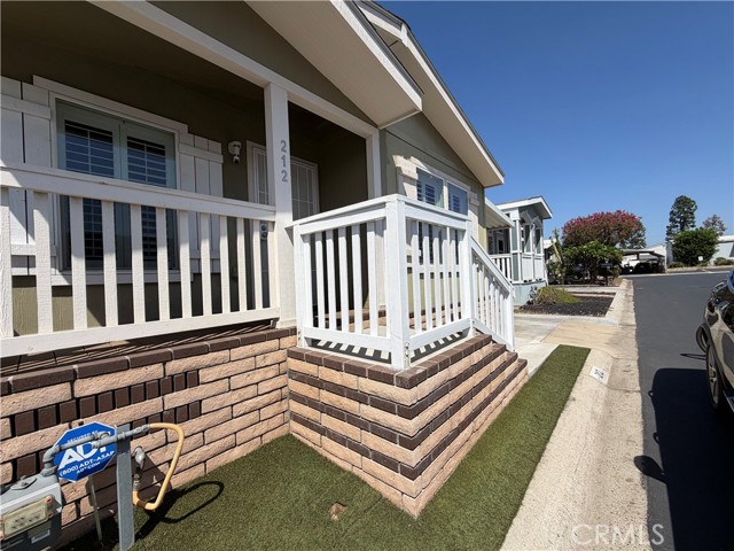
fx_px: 297
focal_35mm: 14
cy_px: 276
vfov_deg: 85.7
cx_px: 367
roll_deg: +2.9
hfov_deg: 102.1
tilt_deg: +0.4
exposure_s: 1/1211
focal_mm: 2.22
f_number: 2.2
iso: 20
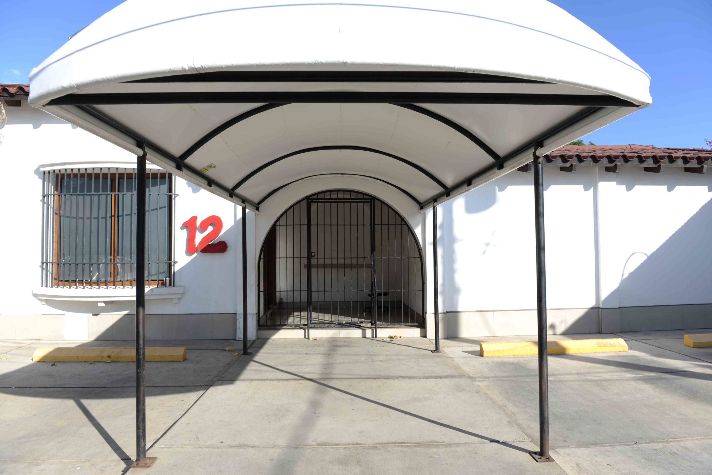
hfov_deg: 73.7
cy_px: 238
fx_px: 475
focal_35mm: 24
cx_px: 356
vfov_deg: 53.2
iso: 50
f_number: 6.3
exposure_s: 1/200
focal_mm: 24
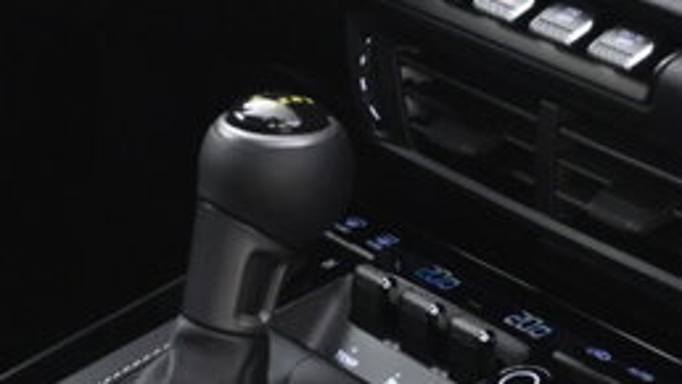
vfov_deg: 6.7
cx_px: 106
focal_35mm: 181
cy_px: -17
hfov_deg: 11.8
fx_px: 3274
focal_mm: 29
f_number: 4.8
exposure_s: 1/25
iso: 2000
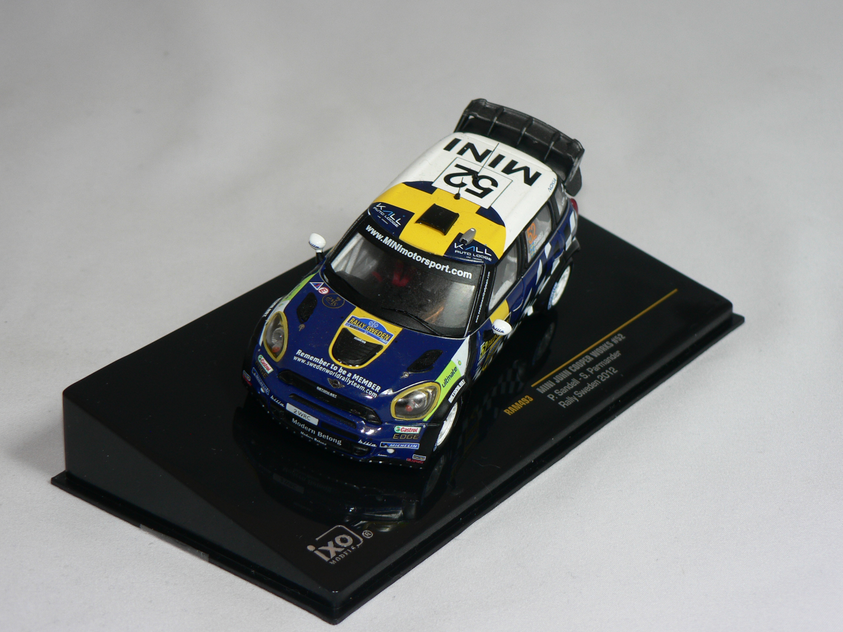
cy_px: 316
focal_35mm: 82
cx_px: 422
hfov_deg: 23.8
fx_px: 1997
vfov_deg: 18.0
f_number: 3.2
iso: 80
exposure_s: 1/60
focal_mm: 13.7
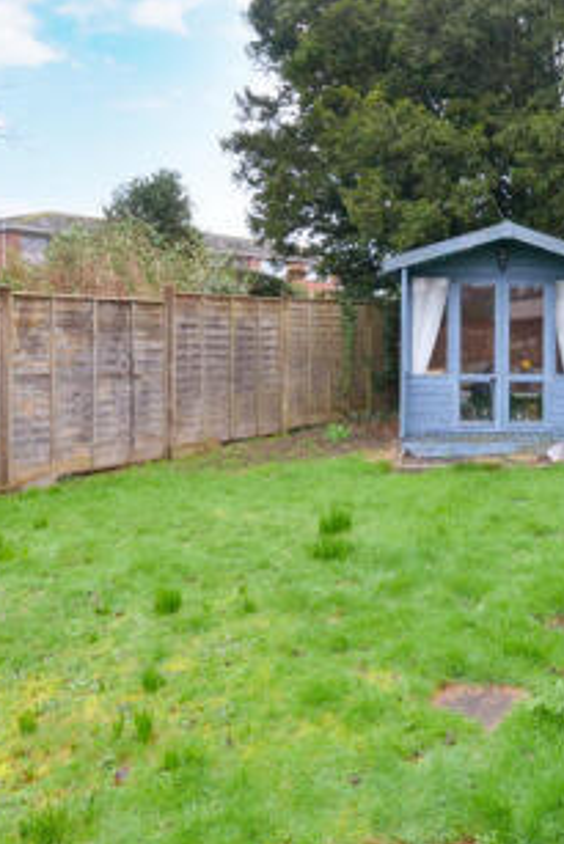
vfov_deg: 58.1
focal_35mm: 32
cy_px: 330
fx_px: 751
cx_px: 490
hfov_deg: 38.8
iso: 400
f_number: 8
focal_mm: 10
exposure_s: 1/40
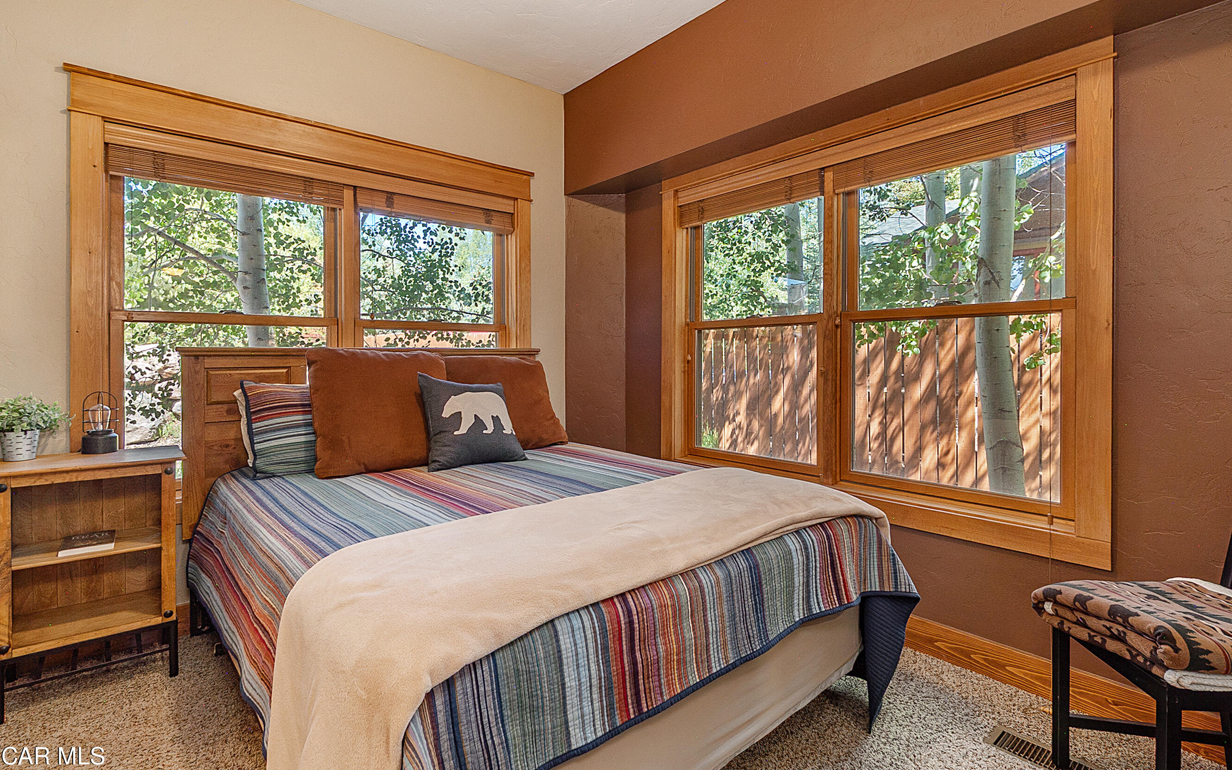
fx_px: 537
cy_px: 365
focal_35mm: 16
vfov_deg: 71.2
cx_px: 624
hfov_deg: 97.8
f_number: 9
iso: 100
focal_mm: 10
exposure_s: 1.6
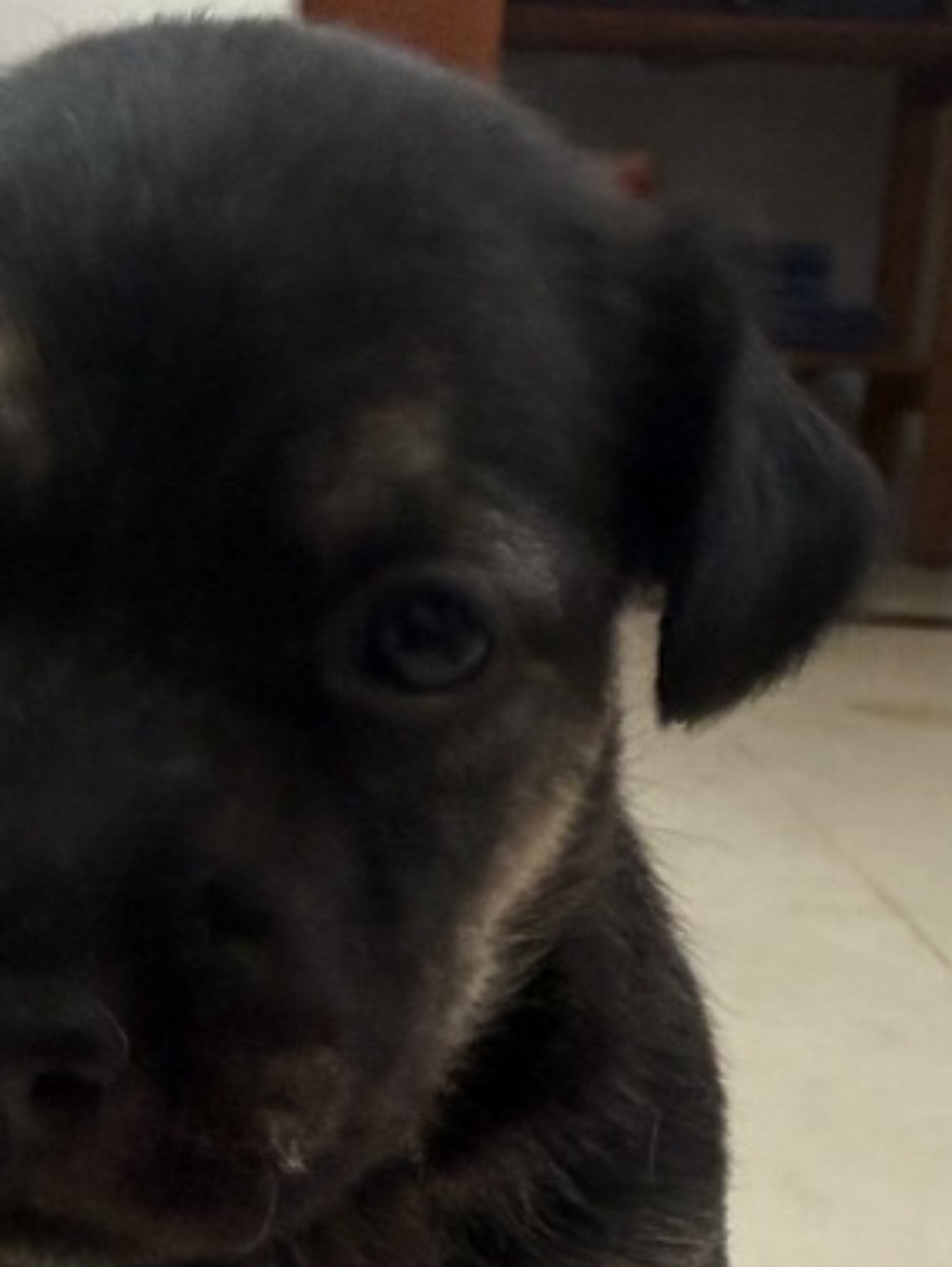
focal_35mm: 65
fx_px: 2381
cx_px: 241
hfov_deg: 22.4
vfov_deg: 28.3
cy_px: 1210
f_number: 2.2
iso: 400
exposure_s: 1/60
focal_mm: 2.22
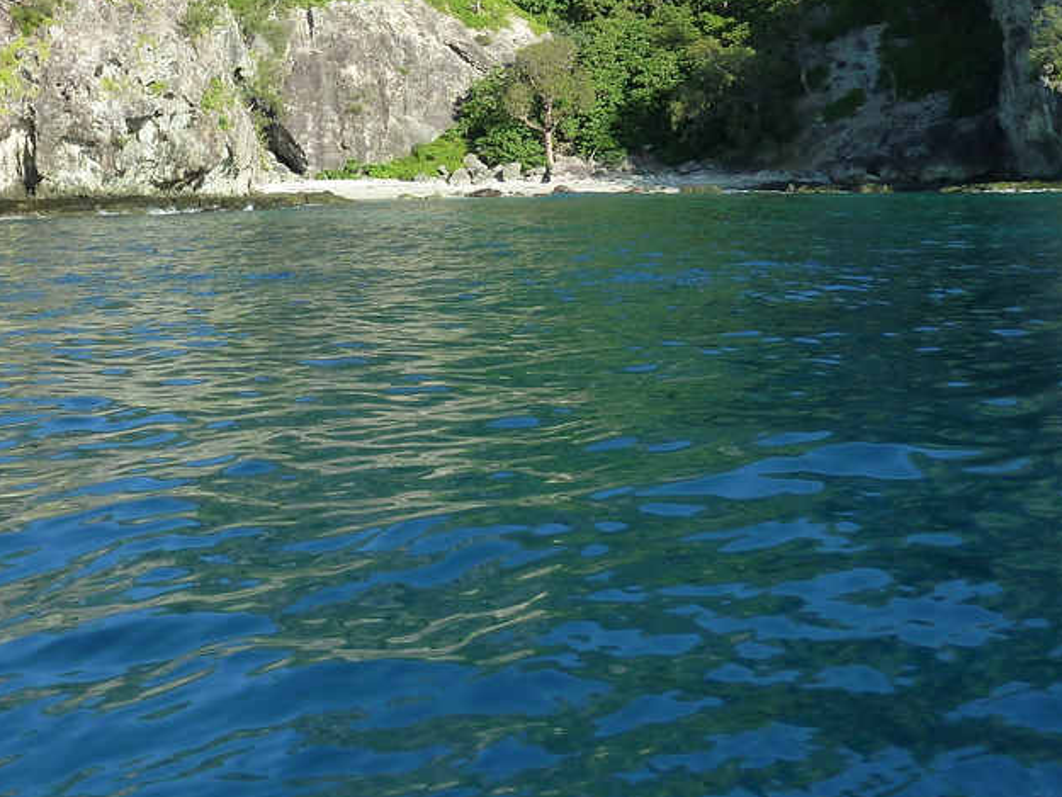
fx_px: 1473
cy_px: 37
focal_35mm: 48
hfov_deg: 39.2
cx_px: 350
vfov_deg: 28.7
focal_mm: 4.1
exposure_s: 1/320
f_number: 4
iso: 125
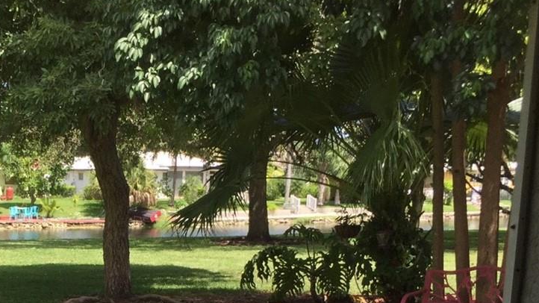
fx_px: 1000
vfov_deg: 16.2
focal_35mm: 70
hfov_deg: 29.0
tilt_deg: -12.4
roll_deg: -1.8
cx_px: 54
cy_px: 407
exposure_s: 1/659
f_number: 2.2
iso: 32
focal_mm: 4.15
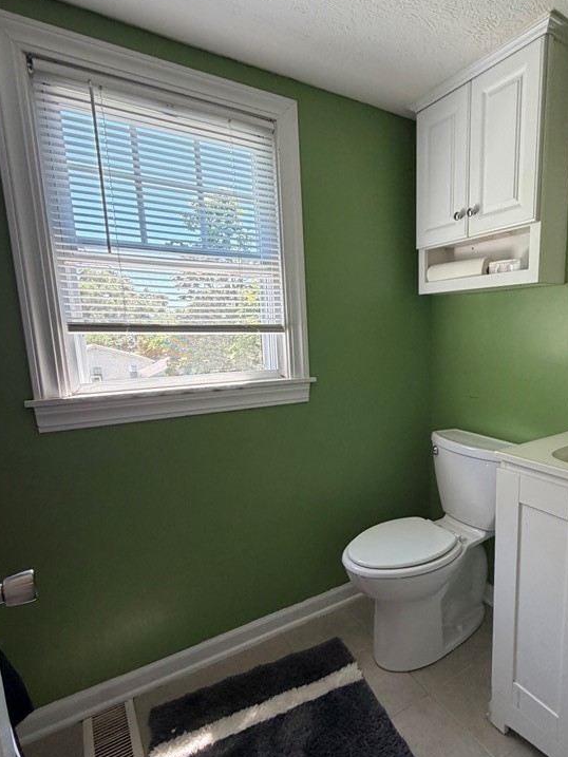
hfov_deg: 64.3
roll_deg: -0.3
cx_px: 378
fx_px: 437
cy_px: 406
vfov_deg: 81.6
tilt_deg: -10.3
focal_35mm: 20
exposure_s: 1/121
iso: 200
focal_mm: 2.22
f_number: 2.2
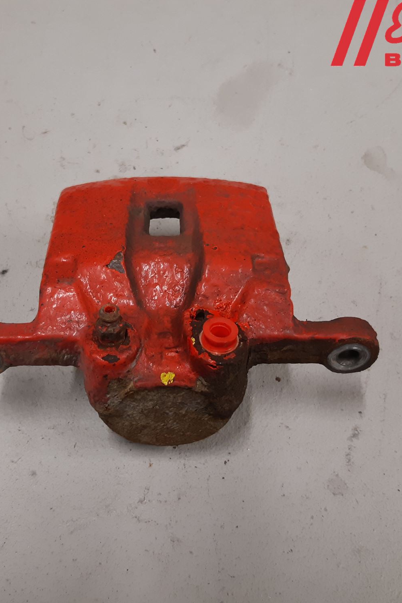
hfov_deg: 35.8
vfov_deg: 51.9
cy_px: 307
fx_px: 620
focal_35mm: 37
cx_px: 166
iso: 125
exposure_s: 1/50
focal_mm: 3.93
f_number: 1.7
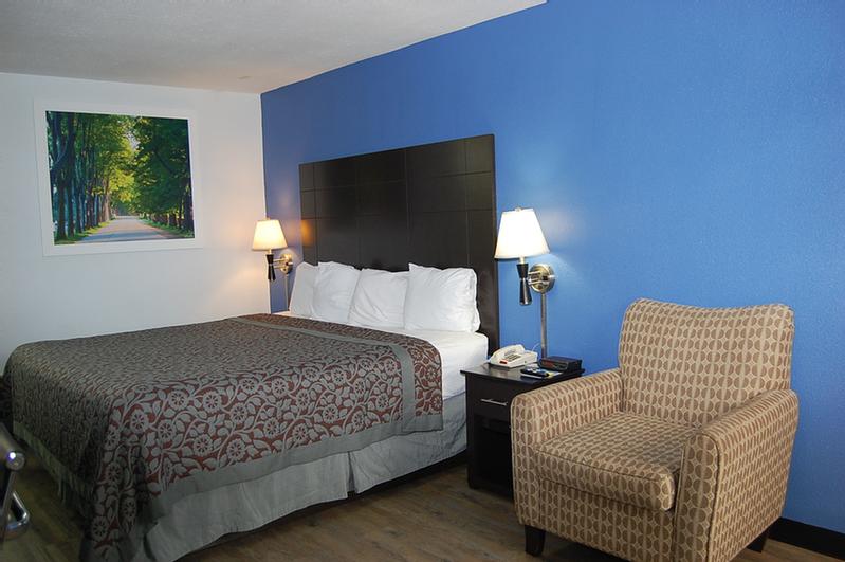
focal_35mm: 28
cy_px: 281
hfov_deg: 64.6
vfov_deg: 45.6
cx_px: 422
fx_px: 668
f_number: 4
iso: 400
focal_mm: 19
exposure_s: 1/60
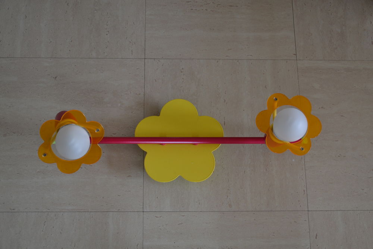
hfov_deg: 35.0
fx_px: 591
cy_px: 124
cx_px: 186
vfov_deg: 23.8
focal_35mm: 57
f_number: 4.5
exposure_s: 1/15
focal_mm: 38
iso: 640
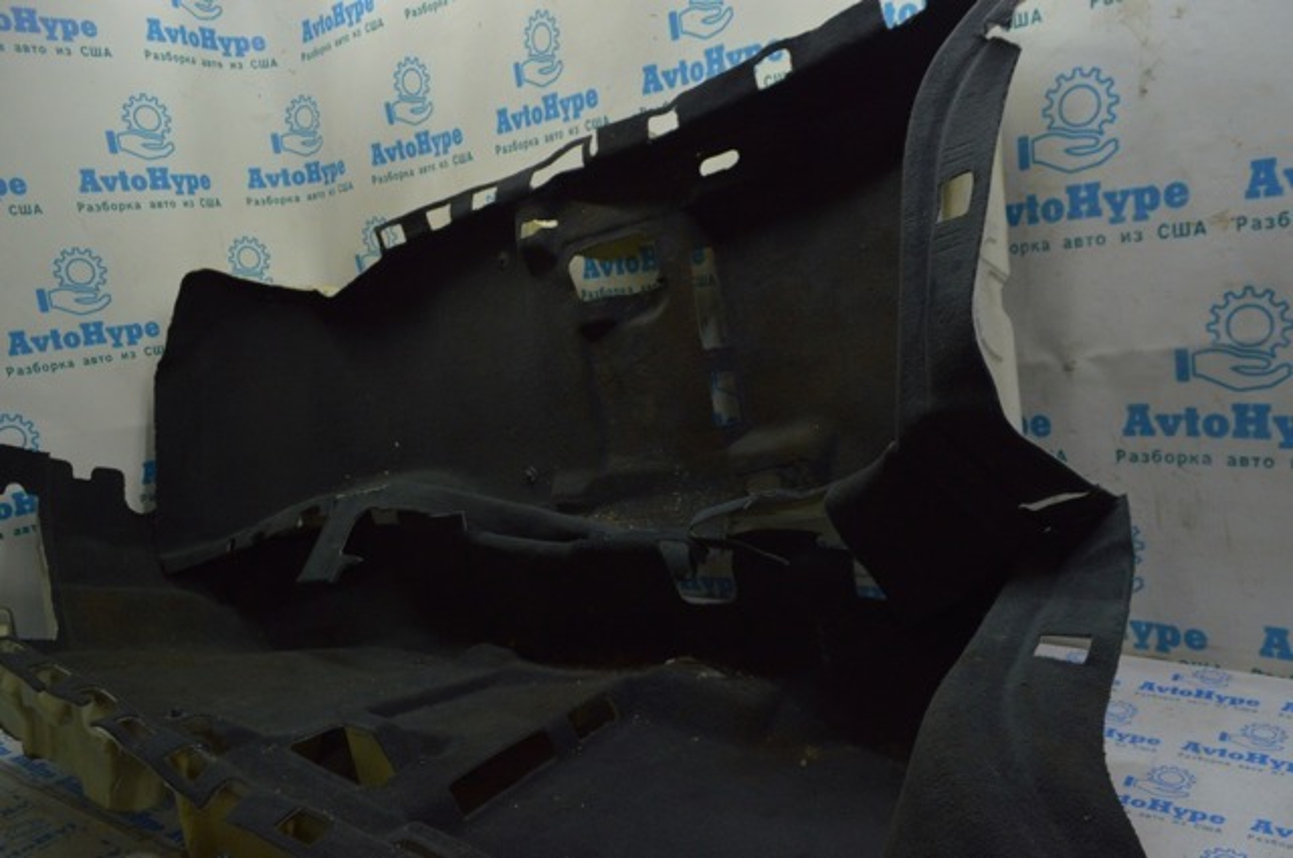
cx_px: 646
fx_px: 969
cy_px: 429
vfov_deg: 47.8
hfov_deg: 67.4
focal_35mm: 27
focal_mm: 18
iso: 400
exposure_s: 1/40
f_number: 5.6
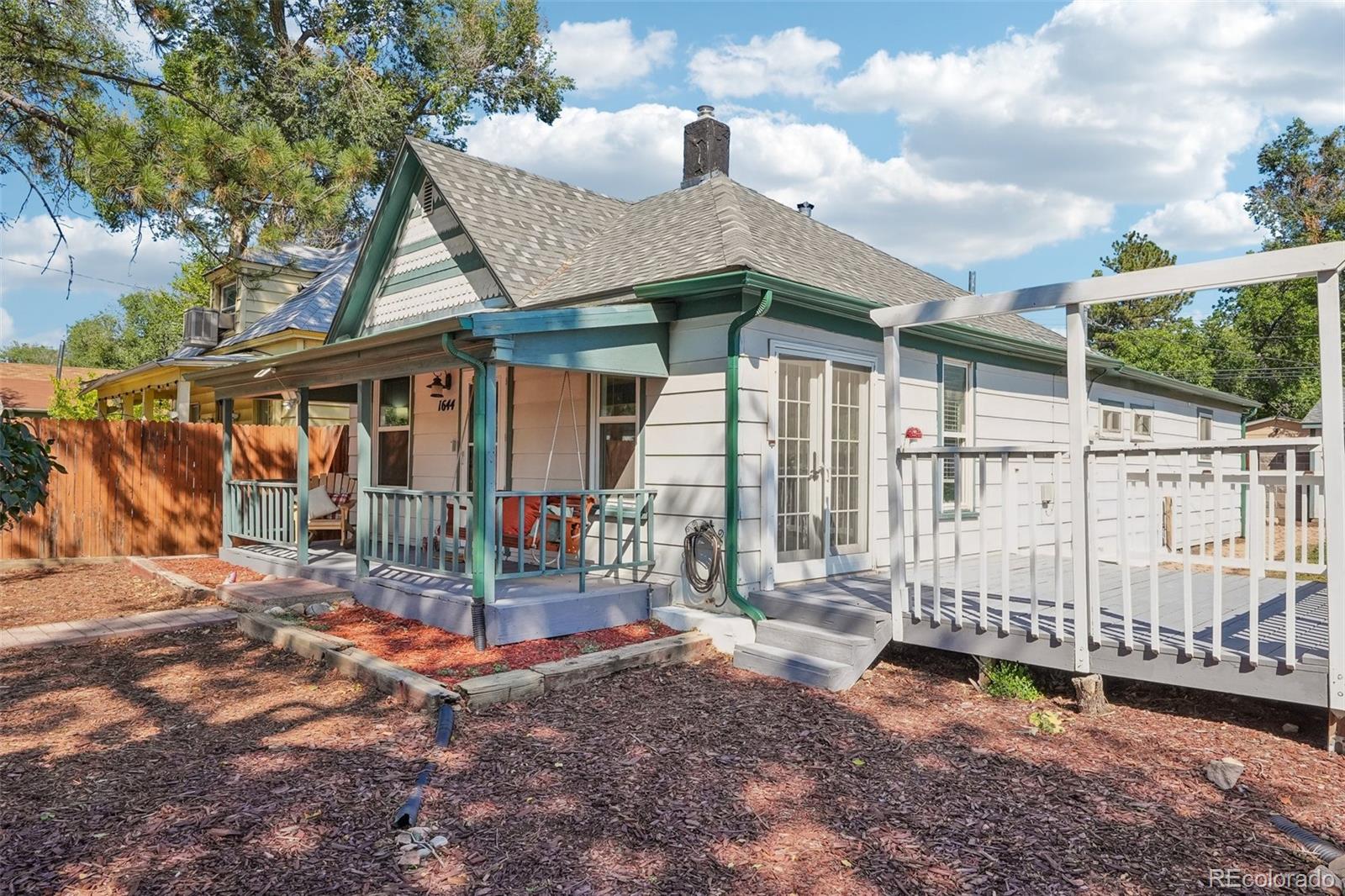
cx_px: 672
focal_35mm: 22
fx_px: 829
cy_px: 448
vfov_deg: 56.8
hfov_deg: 78.1
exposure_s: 1/500
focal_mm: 14.8
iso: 800
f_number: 8
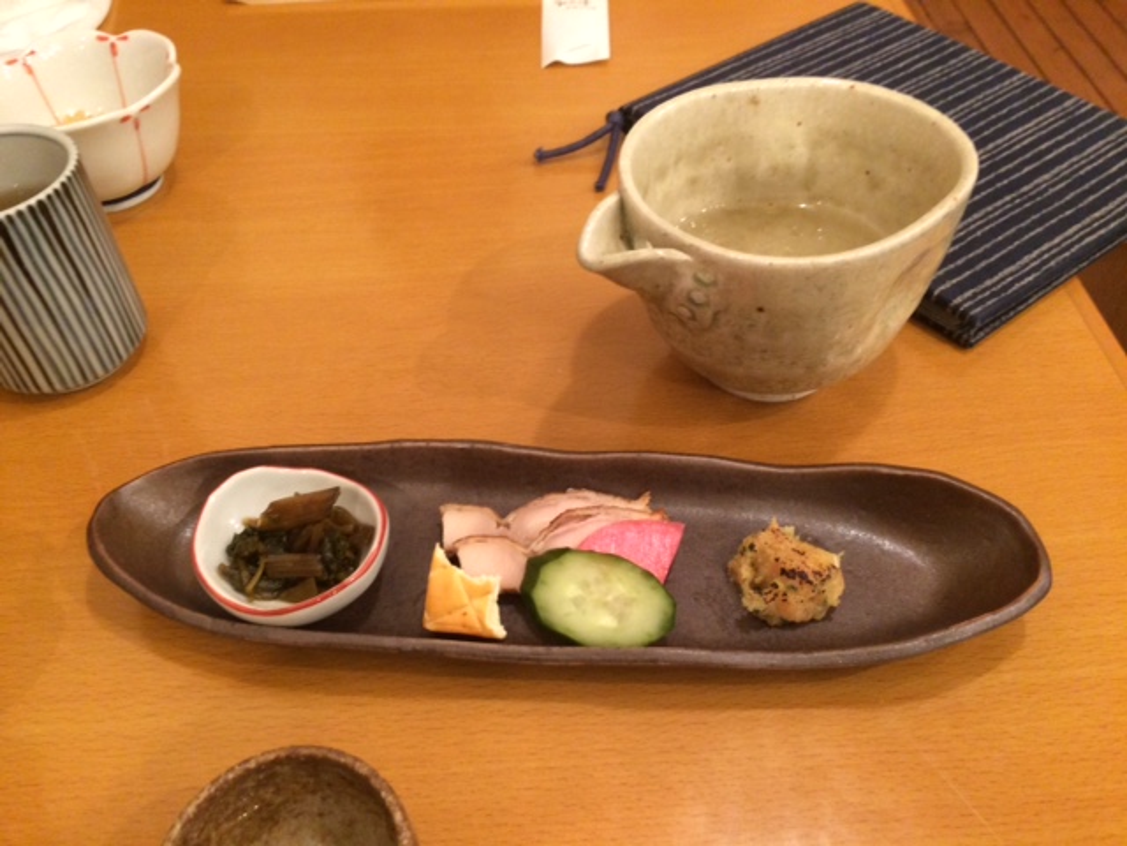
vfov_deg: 48.2
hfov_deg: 61.7
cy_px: 423
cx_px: 564
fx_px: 944
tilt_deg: -47.5
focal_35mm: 29
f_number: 2.2
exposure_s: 1/30
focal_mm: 4.15
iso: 250
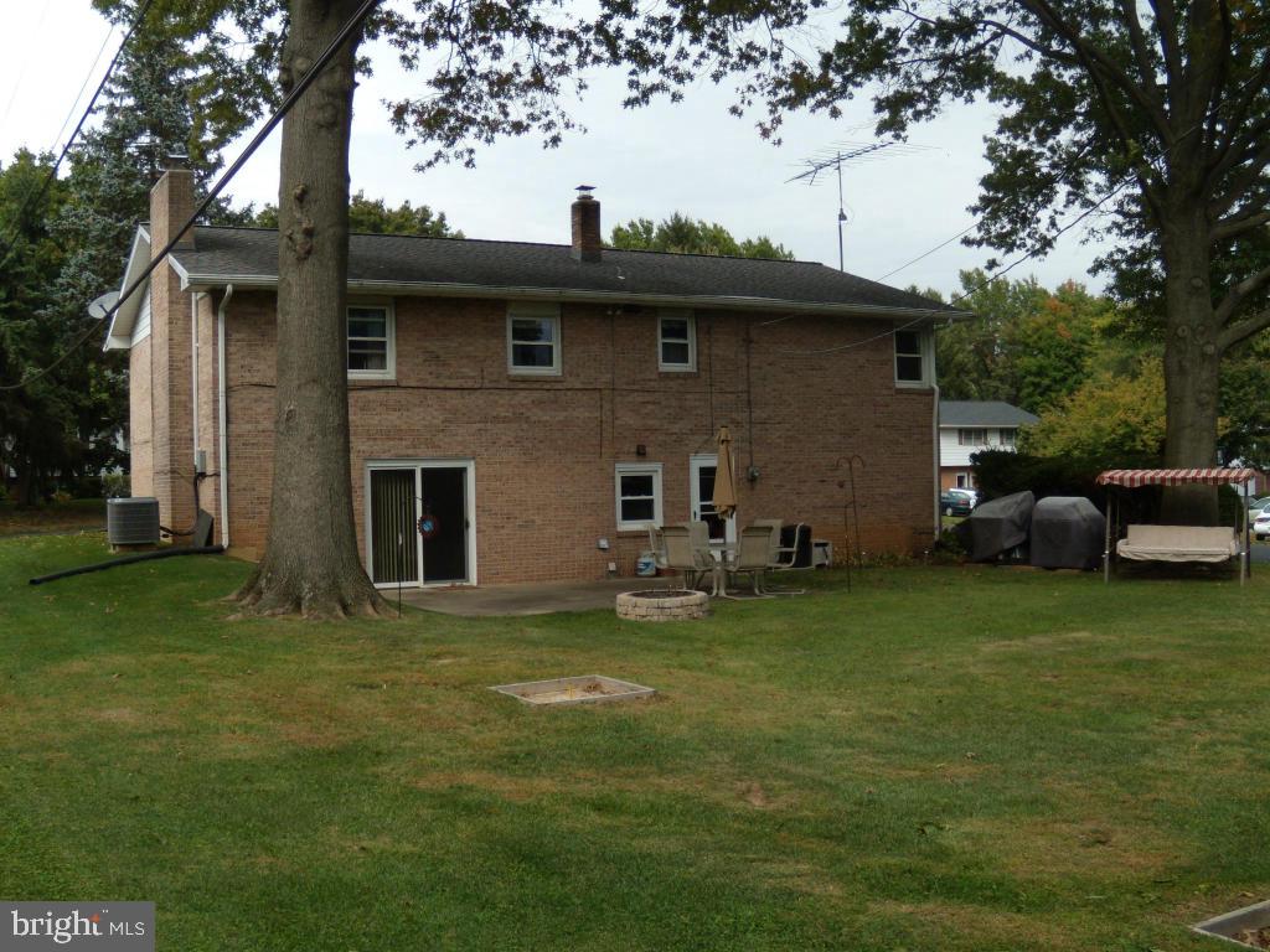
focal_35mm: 36
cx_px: 635
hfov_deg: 51.4
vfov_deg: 39.7
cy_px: 476
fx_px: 1321
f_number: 3.6
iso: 80
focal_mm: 6.4
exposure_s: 1/320
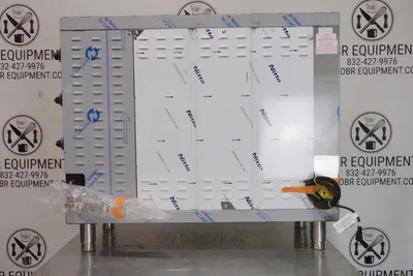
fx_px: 402
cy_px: 138
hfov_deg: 54.4
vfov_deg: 37.9
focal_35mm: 35
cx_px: 206
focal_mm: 13.03
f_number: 8
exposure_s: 1/500
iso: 12800
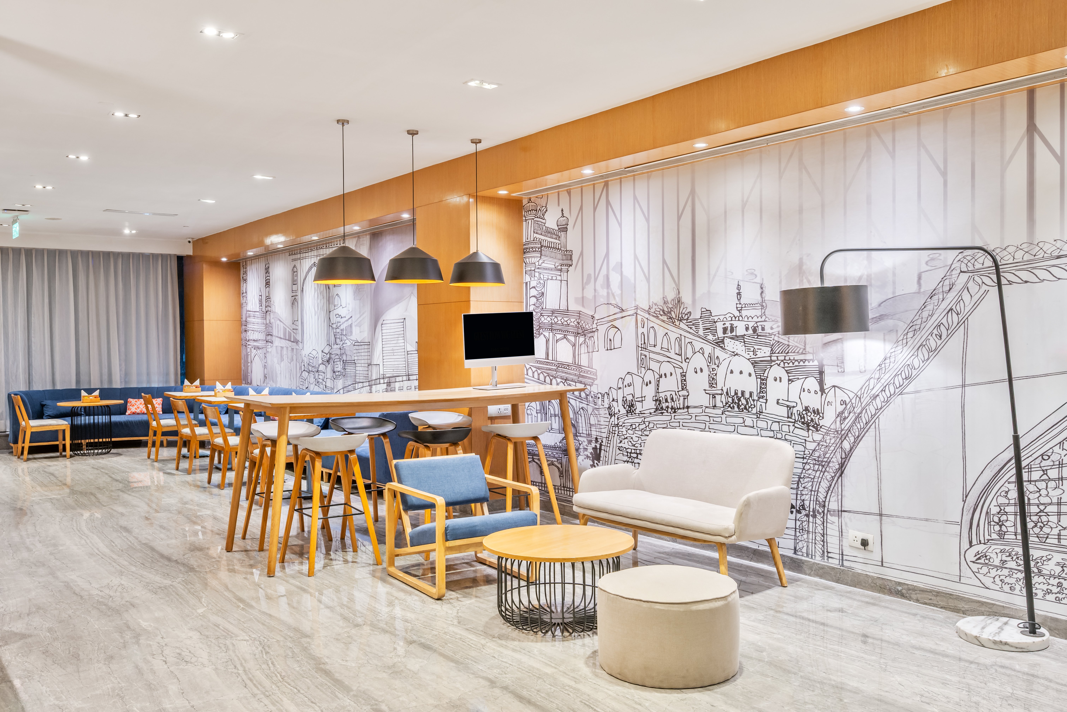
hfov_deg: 61.9
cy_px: 356
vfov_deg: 43.6
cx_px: 534
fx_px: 889
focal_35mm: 30
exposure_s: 1/4
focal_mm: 30
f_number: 8
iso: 400
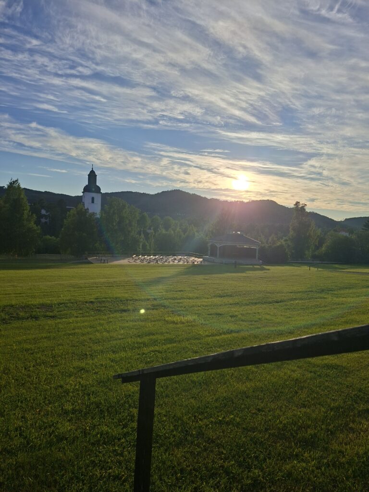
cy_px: 246
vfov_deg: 73.9
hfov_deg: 58.9
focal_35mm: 23
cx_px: 184
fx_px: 327
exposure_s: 1/3953
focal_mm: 5.54
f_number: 1.8
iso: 50
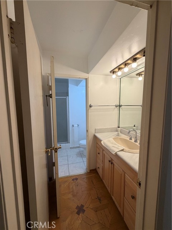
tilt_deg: -5.8
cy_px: 115
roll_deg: -0.1
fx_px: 93
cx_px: 86
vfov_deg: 102.1
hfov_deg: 85.7
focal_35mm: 14
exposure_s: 1/120
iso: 125
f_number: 2.2
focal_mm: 2.22
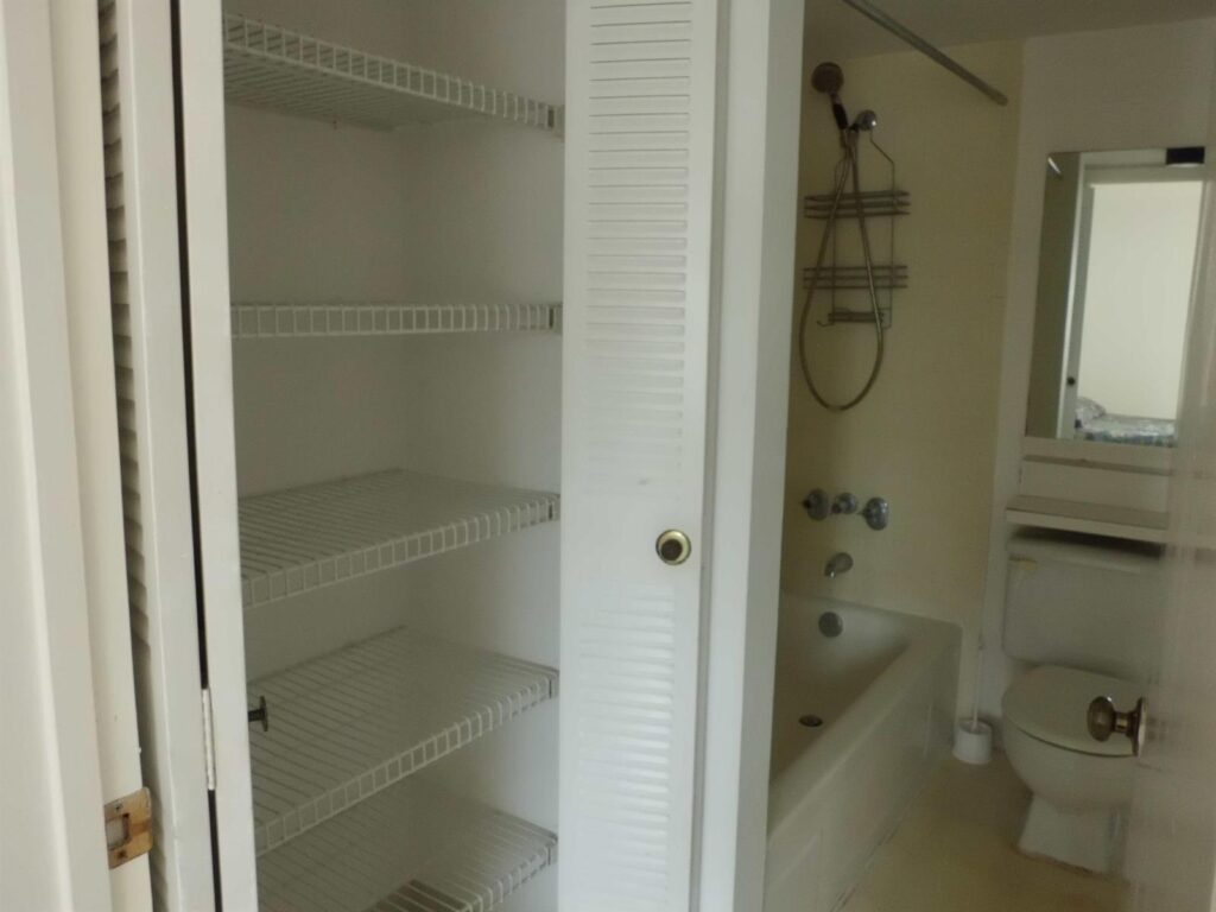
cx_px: 608
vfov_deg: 53.1
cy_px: 456
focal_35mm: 26
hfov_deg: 67.3
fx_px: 913
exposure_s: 1/100
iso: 400
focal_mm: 4.6
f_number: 3.2
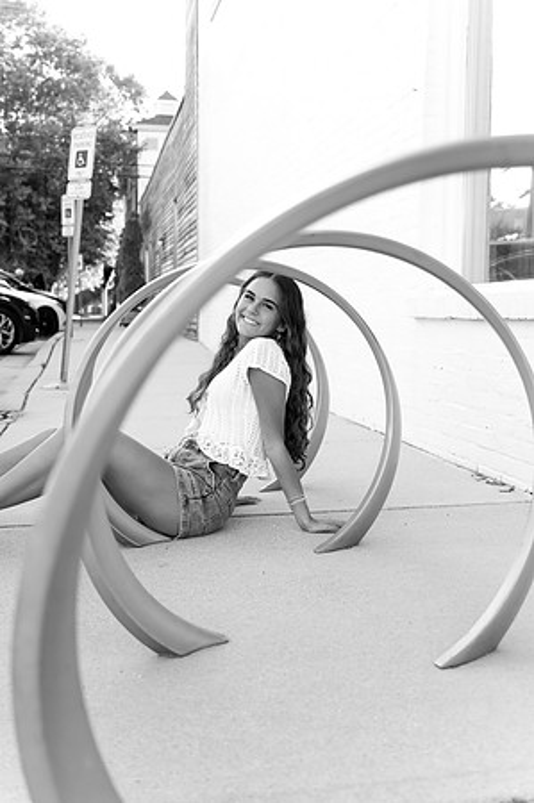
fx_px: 914
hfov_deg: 32.6
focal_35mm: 41
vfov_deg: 47.5
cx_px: 267
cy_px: 402
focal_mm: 41
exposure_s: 1/1250
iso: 1600
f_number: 4
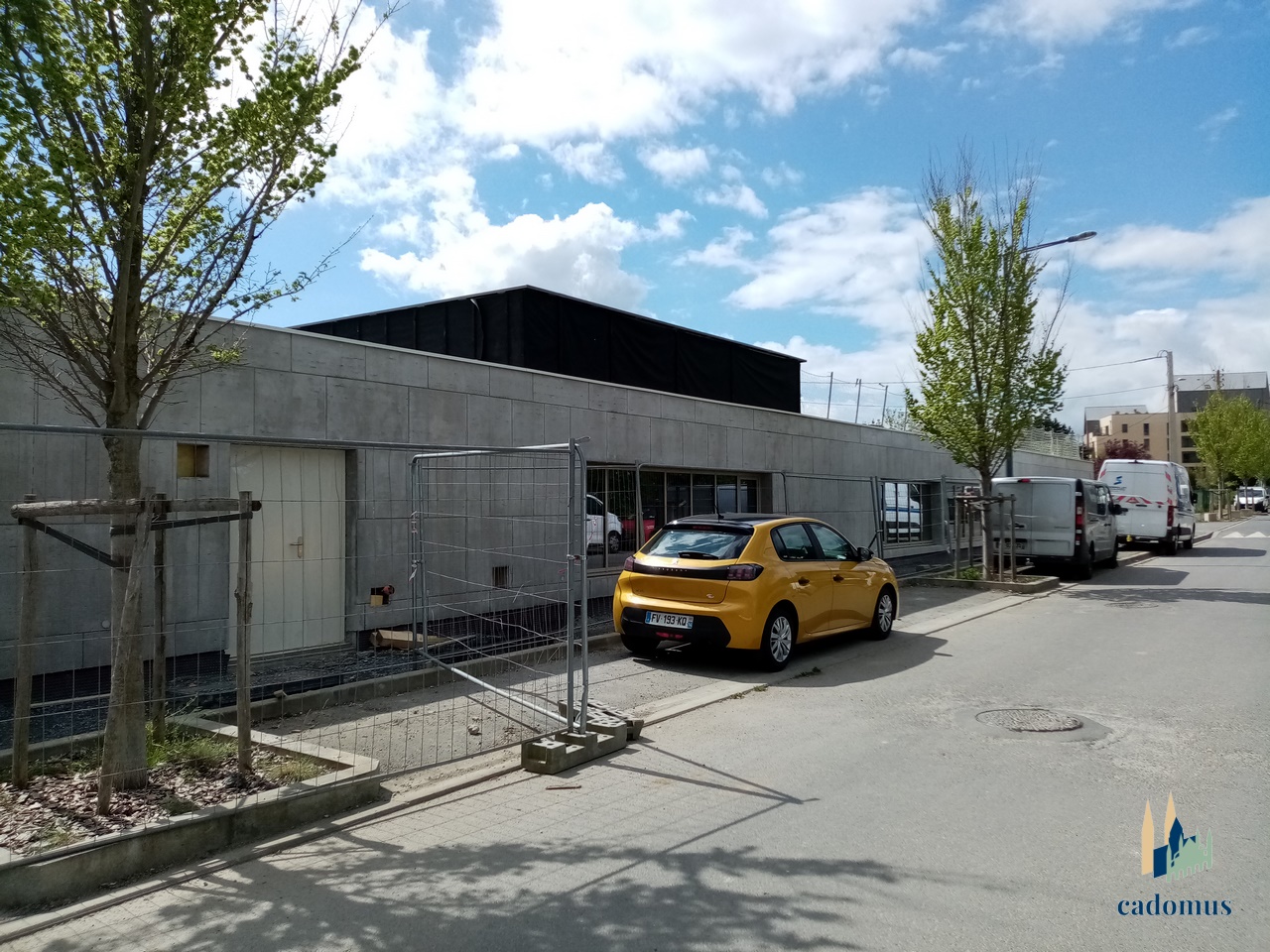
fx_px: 954
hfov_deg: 67.3
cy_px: 476
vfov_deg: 53.1
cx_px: 635
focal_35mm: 26
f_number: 1.8
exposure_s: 1/1976
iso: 104
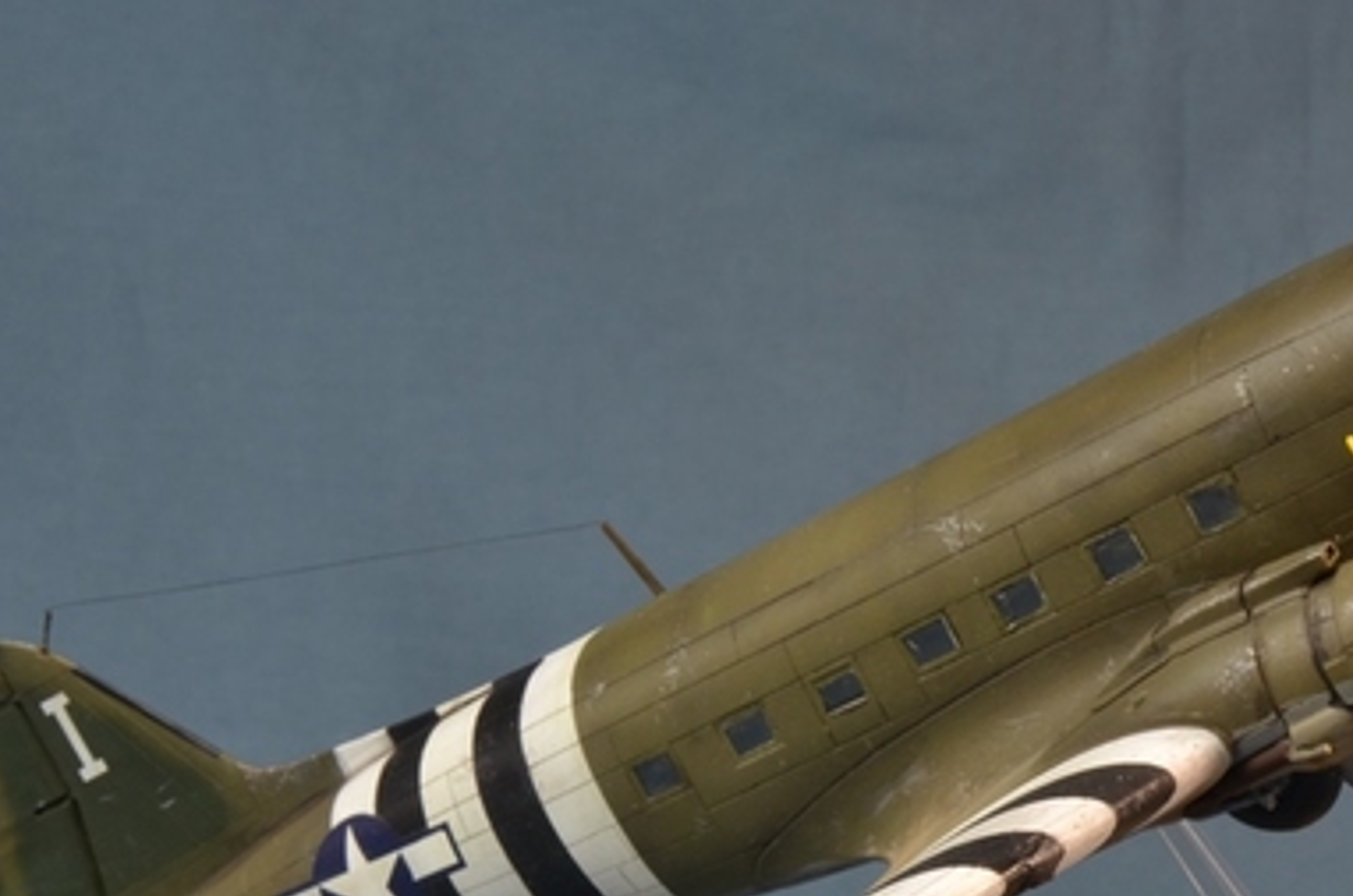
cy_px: 807
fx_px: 5888
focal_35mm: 157
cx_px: 758
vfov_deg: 8.7
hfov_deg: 13.1
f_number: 18
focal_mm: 50
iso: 200
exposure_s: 1/4
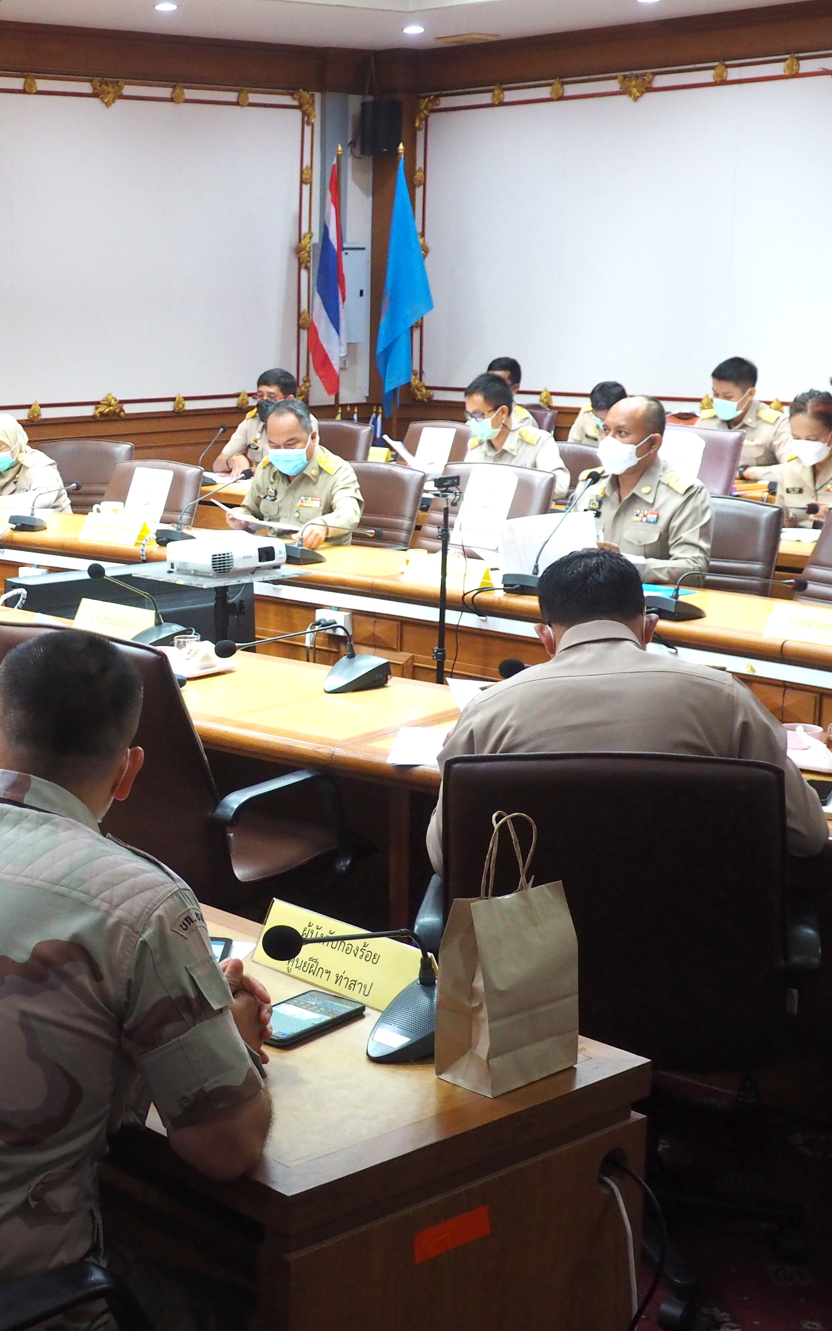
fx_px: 1959
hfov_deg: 23.1
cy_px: 663
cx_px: 12
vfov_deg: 37.5
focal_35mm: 54
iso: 1600
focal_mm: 19
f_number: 4.5
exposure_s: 1/50
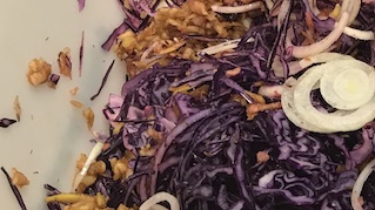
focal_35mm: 102
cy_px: 241
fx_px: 1014
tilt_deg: -52.7
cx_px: 364
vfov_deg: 11.6
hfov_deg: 20.4
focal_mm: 3.99
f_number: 1.8
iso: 40
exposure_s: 1/17
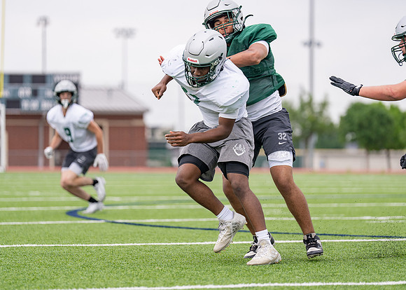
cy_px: 145
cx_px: 203
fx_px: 1868
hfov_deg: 12.4
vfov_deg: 8.9
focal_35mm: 162
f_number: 2.8
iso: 250
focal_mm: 153
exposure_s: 1/2500
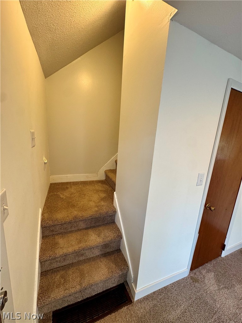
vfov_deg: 102.1
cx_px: 121
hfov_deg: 85.7
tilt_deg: -11.3
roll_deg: -3.0
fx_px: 130
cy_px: 162
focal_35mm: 14
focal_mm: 2.22
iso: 160
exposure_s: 1/60
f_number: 2.2
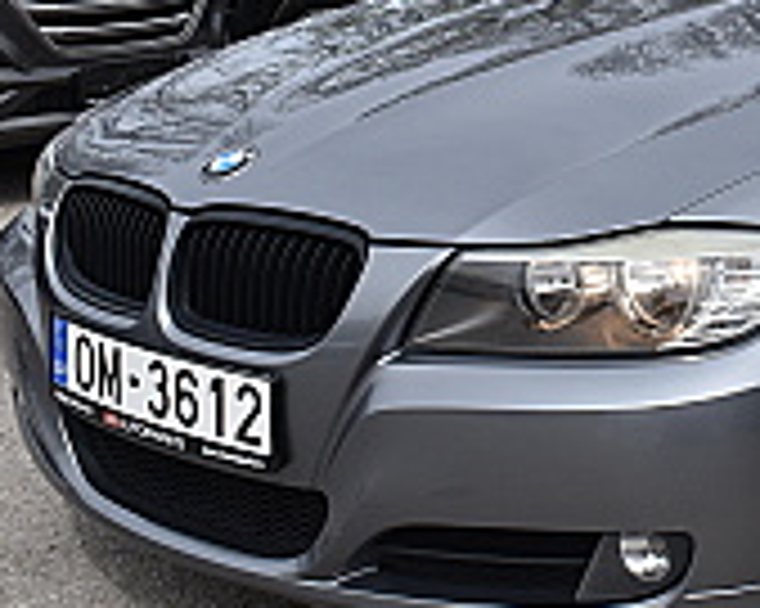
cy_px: 164
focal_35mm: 80
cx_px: 778
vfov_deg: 19.1
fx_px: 1798
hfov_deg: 22.8
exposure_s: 1/500
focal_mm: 24
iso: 200
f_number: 8
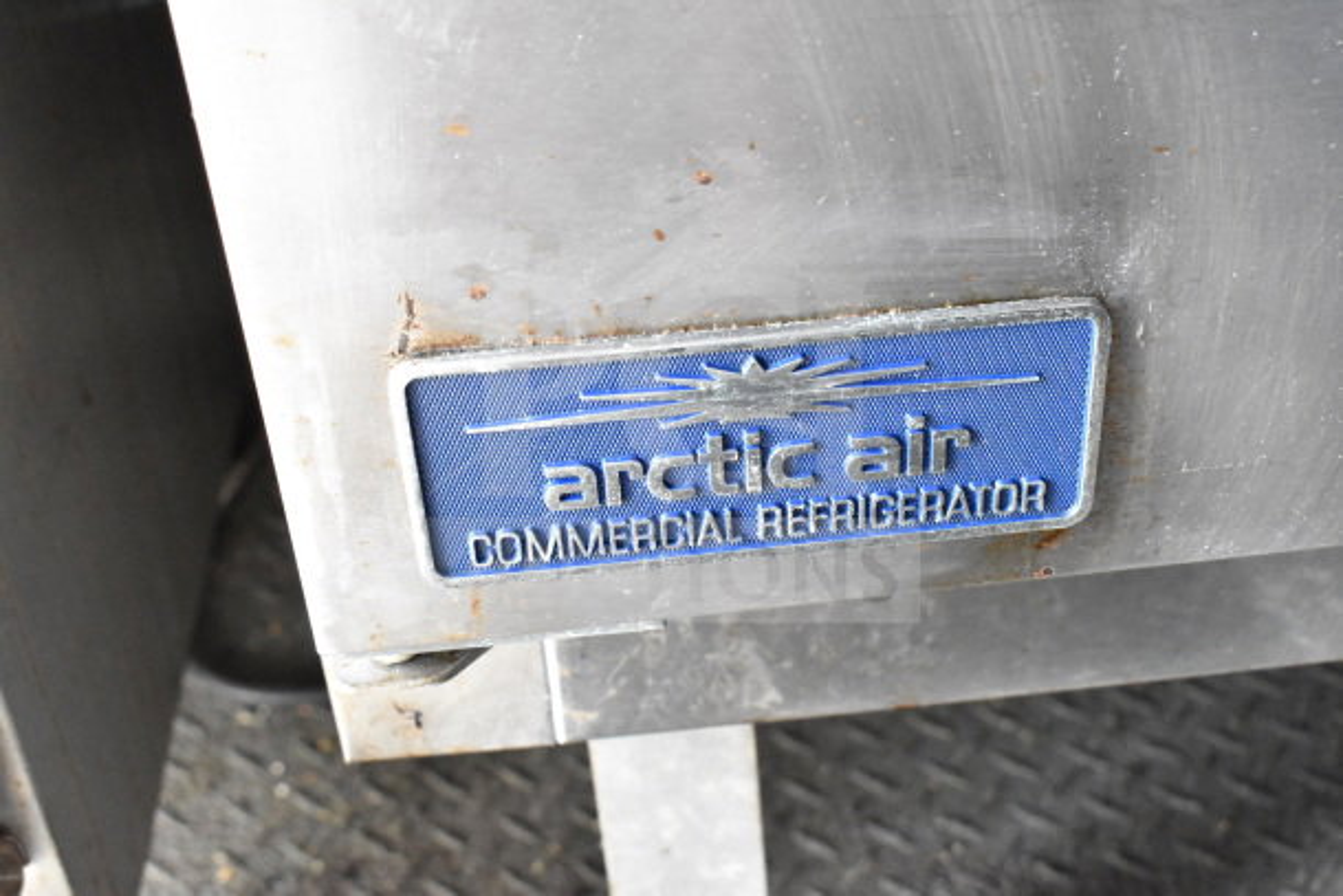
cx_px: 672
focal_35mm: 48
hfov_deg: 41.1
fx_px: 1791
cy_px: 448
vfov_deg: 28.1
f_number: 7.1
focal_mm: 32
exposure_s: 1/160
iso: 6400
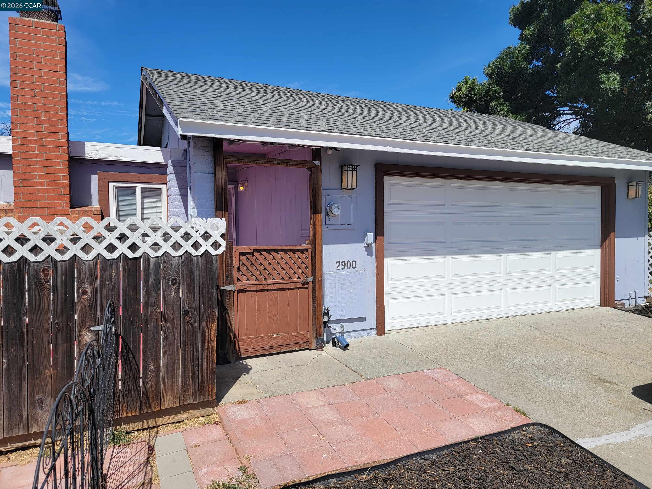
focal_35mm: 24
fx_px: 452
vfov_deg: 56.8
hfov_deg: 71.6
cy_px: 244
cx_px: 326
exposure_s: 1/1111
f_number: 1.8
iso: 16
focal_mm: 6.7
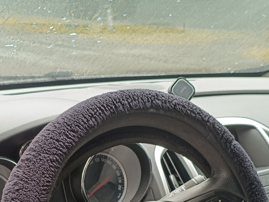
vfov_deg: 22.2
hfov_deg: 31.0
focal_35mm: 62
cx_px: 98
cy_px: 228
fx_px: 482
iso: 99
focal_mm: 4.94
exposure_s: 1/101
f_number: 1.5
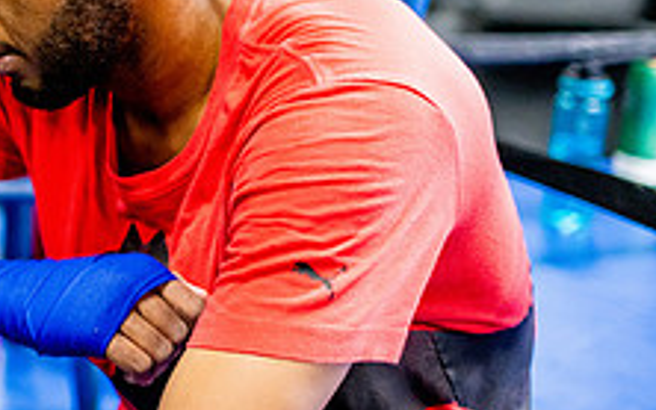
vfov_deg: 9.9
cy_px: 140
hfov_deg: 15.1
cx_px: -133
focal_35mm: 133
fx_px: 2379
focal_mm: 50
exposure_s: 1/400
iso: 3200
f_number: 1.8
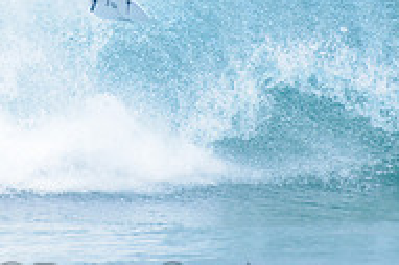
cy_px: -66
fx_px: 16832
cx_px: 155
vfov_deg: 0.9
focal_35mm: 1520
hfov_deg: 1.4
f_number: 5.6
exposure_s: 1/2000
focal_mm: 500
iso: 400
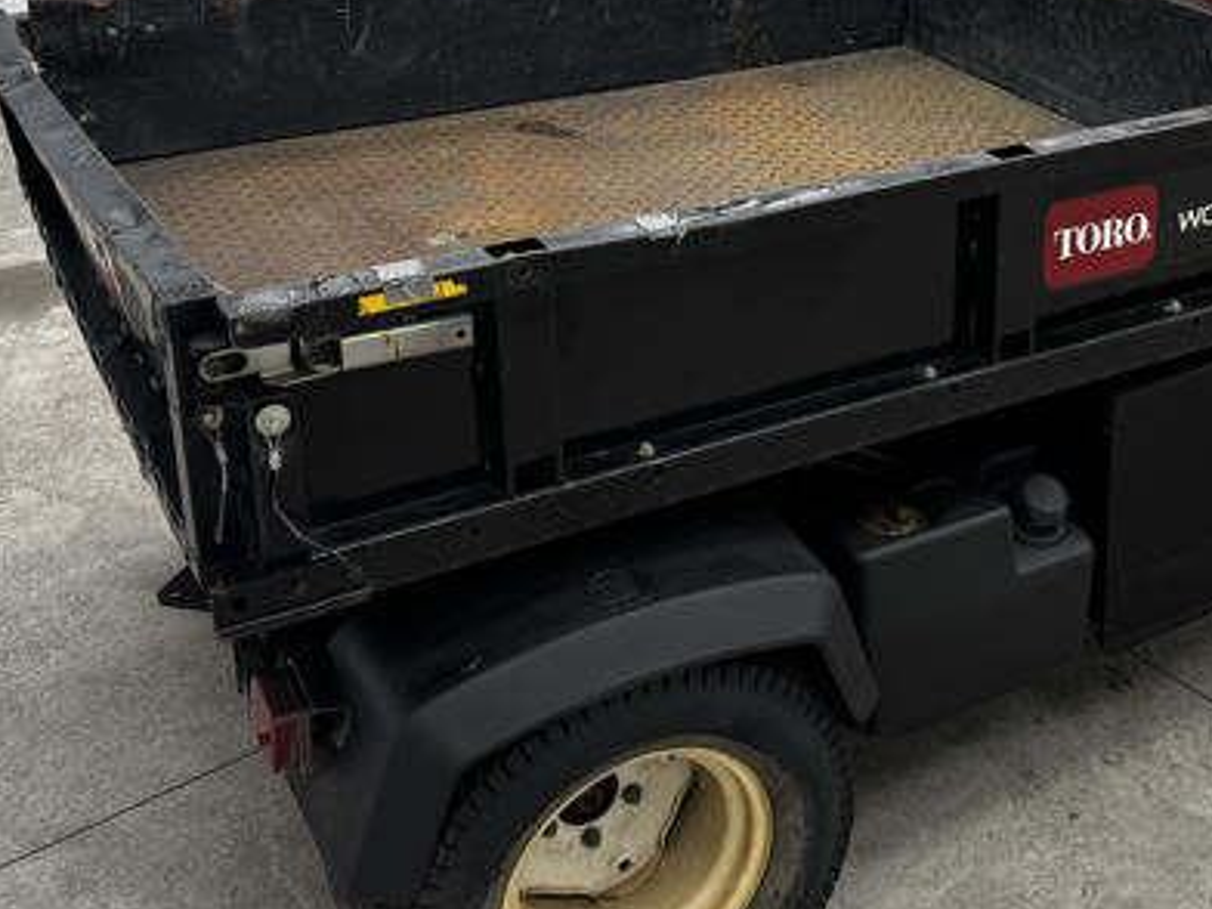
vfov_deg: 29.0
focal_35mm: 49
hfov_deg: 37.8
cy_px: 186
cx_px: 931
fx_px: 1716
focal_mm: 6.76
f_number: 1.78
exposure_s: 1/120
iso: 100
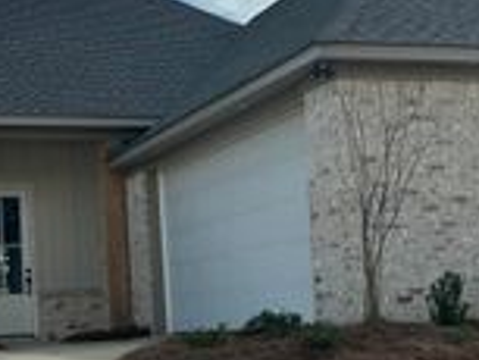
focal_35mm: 85
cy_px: 277
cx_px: 191
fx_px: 1177
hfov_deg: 23.0
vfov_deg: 17.3
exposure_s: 1/5076
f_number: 1.5
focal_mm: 5.7
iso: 50
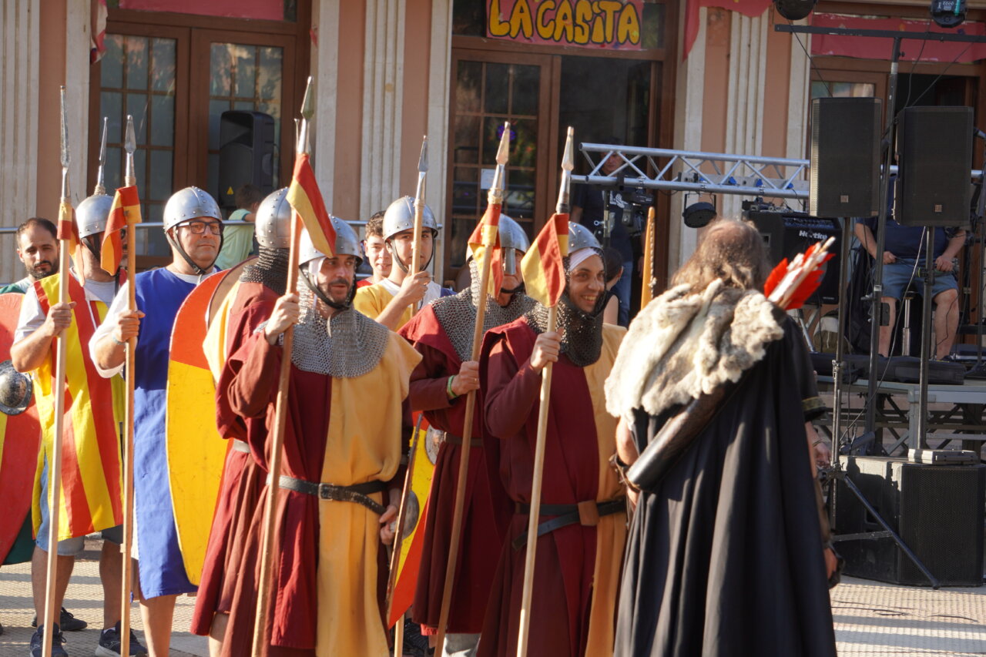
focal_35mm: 132
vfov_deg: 10.4
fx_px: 3615
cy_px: 328
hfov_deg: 15.5
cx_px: 493
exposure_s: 1/160
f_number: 5
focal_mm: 88
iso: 160
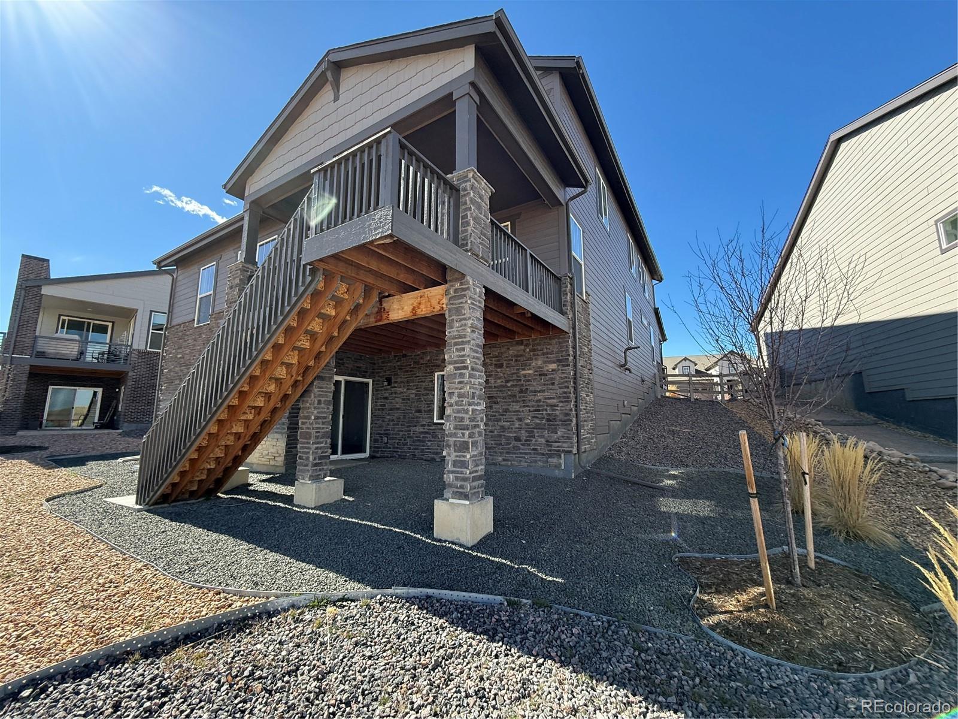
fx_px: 387
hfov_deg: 102.1
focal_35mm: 14
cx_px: 479
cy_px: 360
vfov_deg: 85.7
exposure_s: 1/569
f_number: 2.2
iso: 64
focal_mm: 2.22
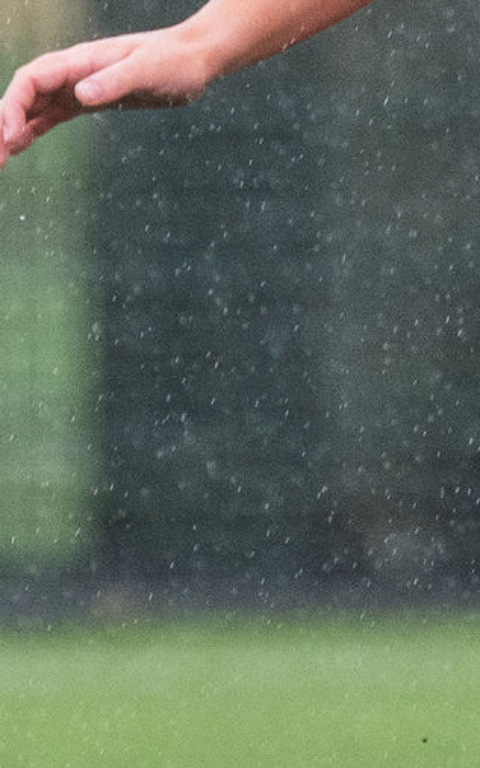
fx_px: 72859
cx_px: 1026
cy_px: -604
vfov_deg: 0.6
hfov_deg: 0.4
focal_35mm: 3482
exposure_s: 1/1000
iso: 900
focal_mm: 400
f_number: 5.6
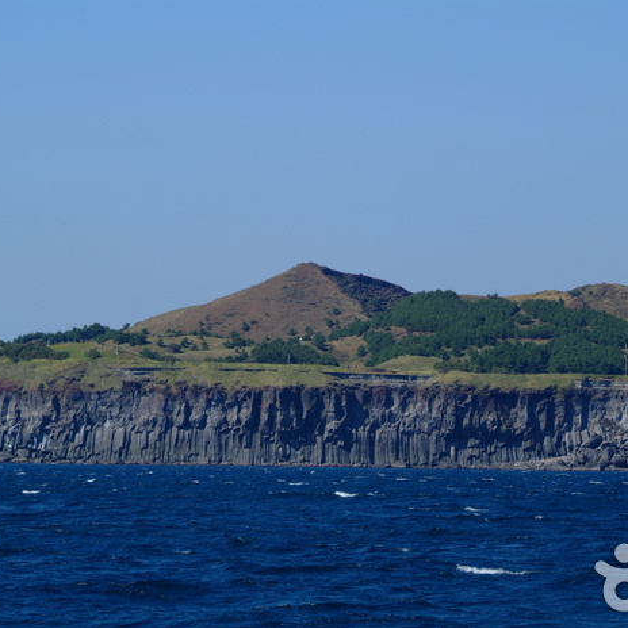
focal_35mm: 164
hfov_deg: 10.7
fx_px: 3366
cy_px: 314
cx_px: 344
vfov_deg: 10.7
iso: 100
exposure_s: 1/250
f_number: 8
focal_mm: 85
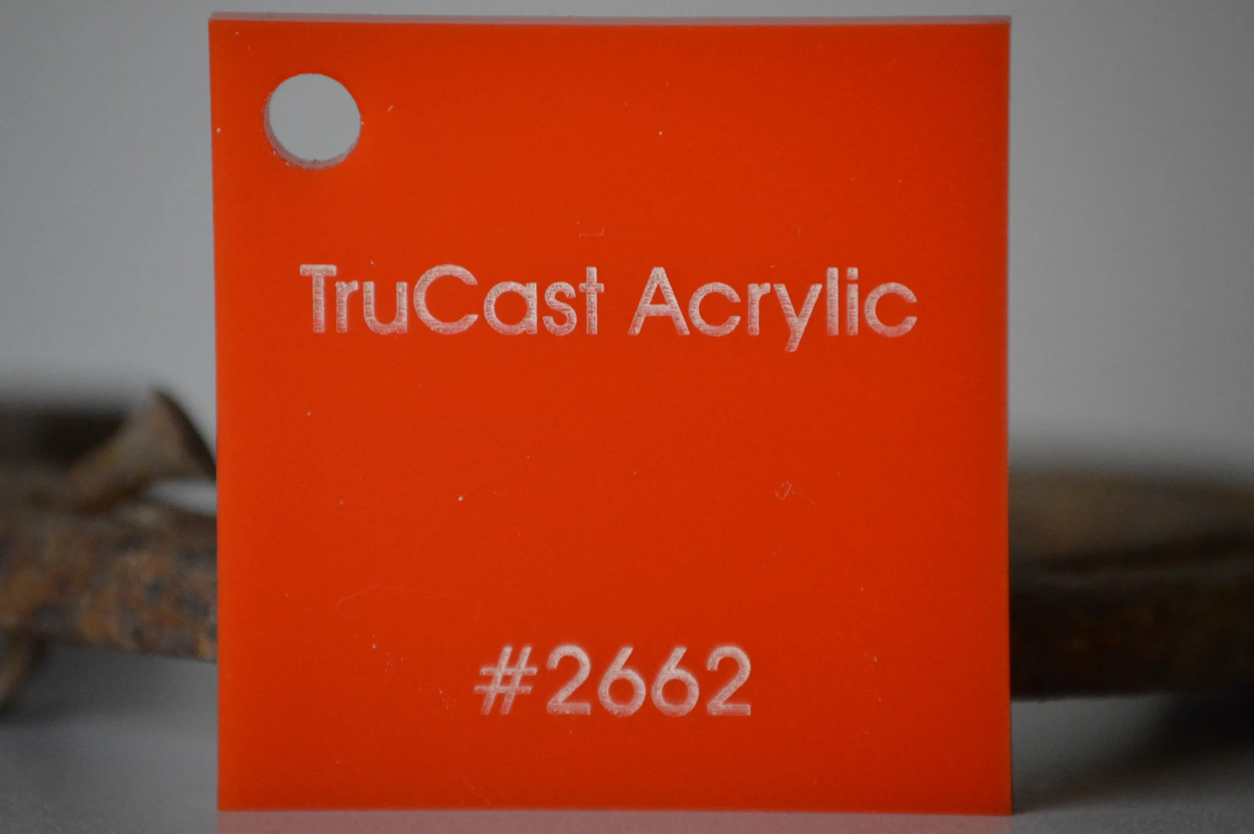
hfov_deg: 6.9
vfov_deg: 4.6
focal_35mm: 300
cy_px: 417
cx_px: 627
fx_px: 10440
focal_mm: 200
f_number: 5.6
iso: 3200
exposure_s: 1/320
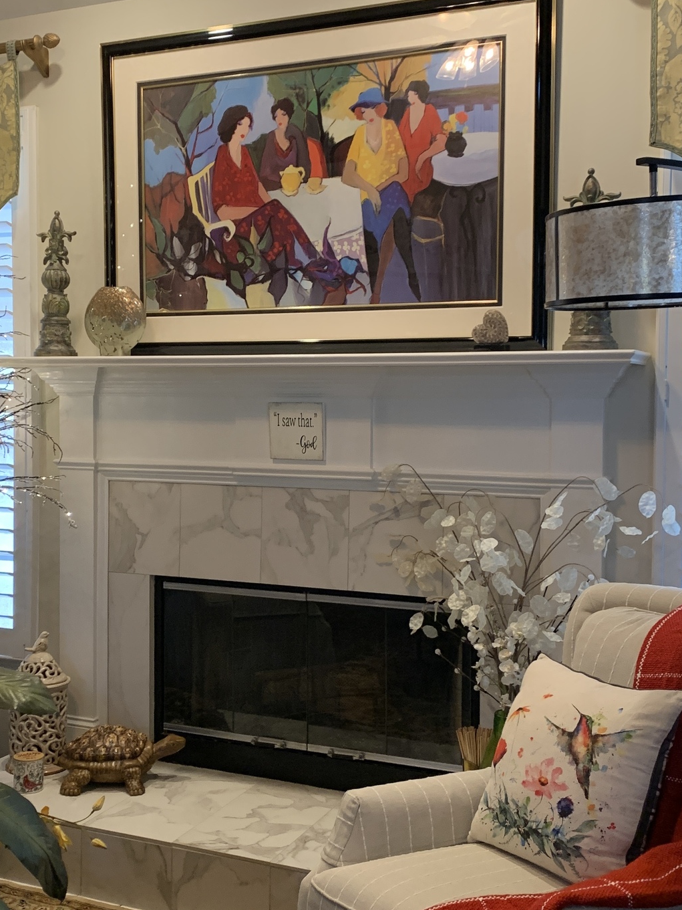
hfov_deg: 32.7
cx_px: 261
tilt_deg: -2.9
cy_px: 465
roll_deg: -0.1
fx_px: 1156
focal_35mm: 44
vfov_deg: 42.9
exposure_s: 1/60
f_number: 1.8
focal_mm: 4.25
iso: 200
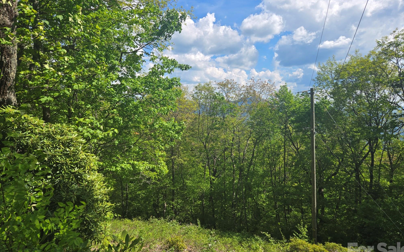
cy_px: 127
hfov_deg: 72.5
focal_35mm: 25
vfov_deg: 49.3
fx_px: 275
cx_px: 205
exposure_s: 1/1453
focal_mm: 5.4
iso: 25
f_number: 1.8
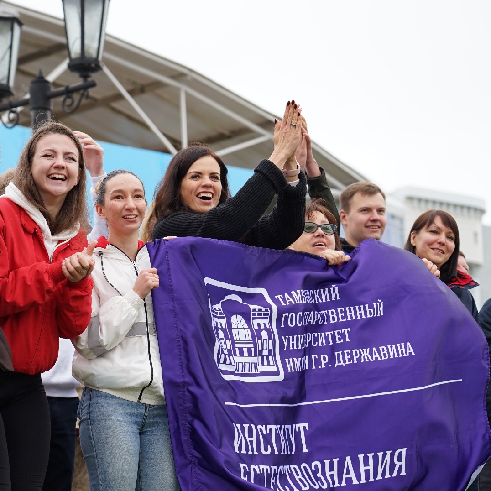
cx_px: 154
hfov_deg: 14.6
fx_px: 1910
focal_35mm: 119
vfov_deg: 14.7
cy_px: 245
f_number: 5
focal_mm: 93
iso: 400
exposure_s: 1/640
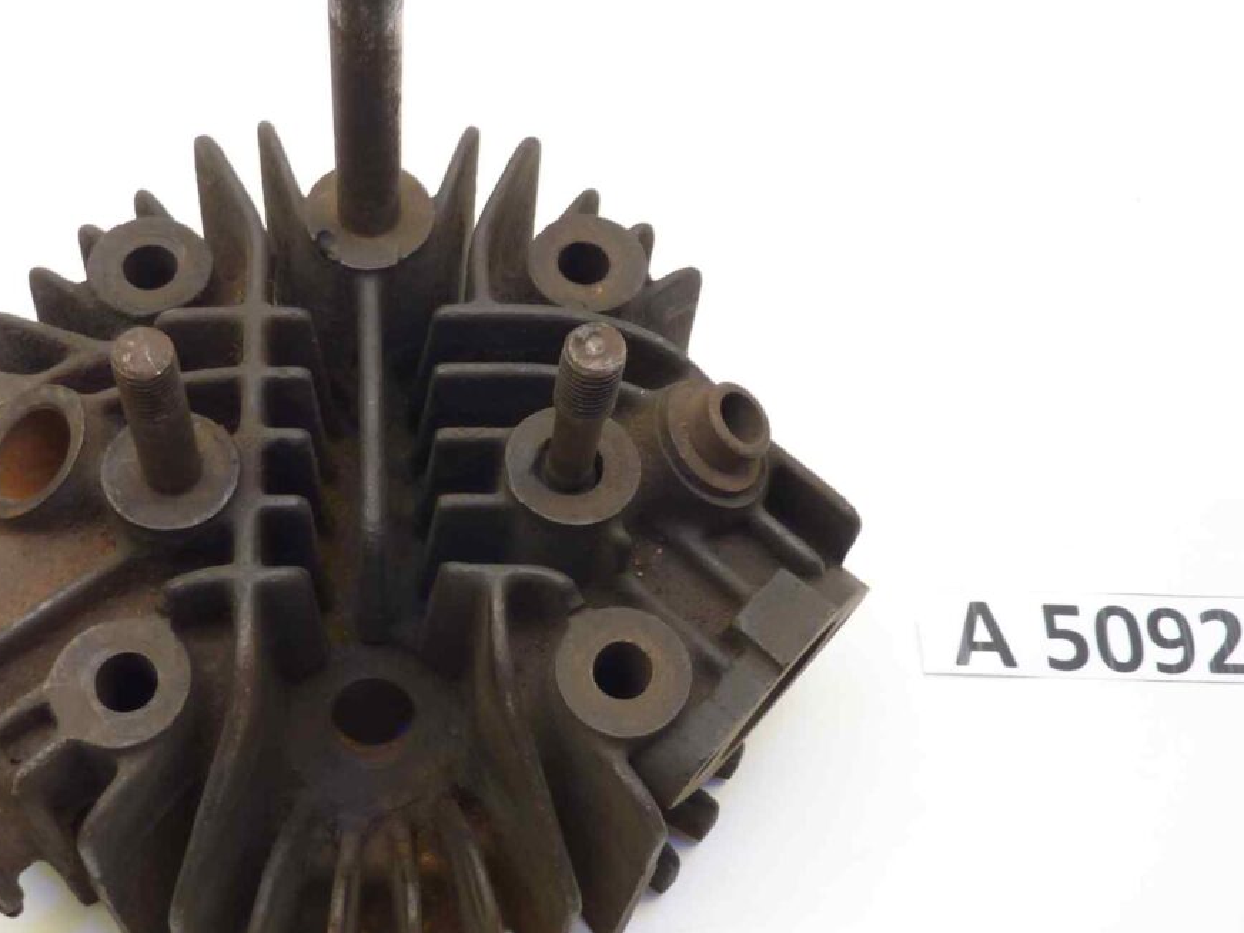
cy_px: 446
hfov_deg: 43.6
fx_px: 1545
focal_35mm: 43
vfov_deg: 33.6
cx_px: 478
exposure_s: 1/10
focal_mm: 4.1
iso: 80
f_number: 3.3
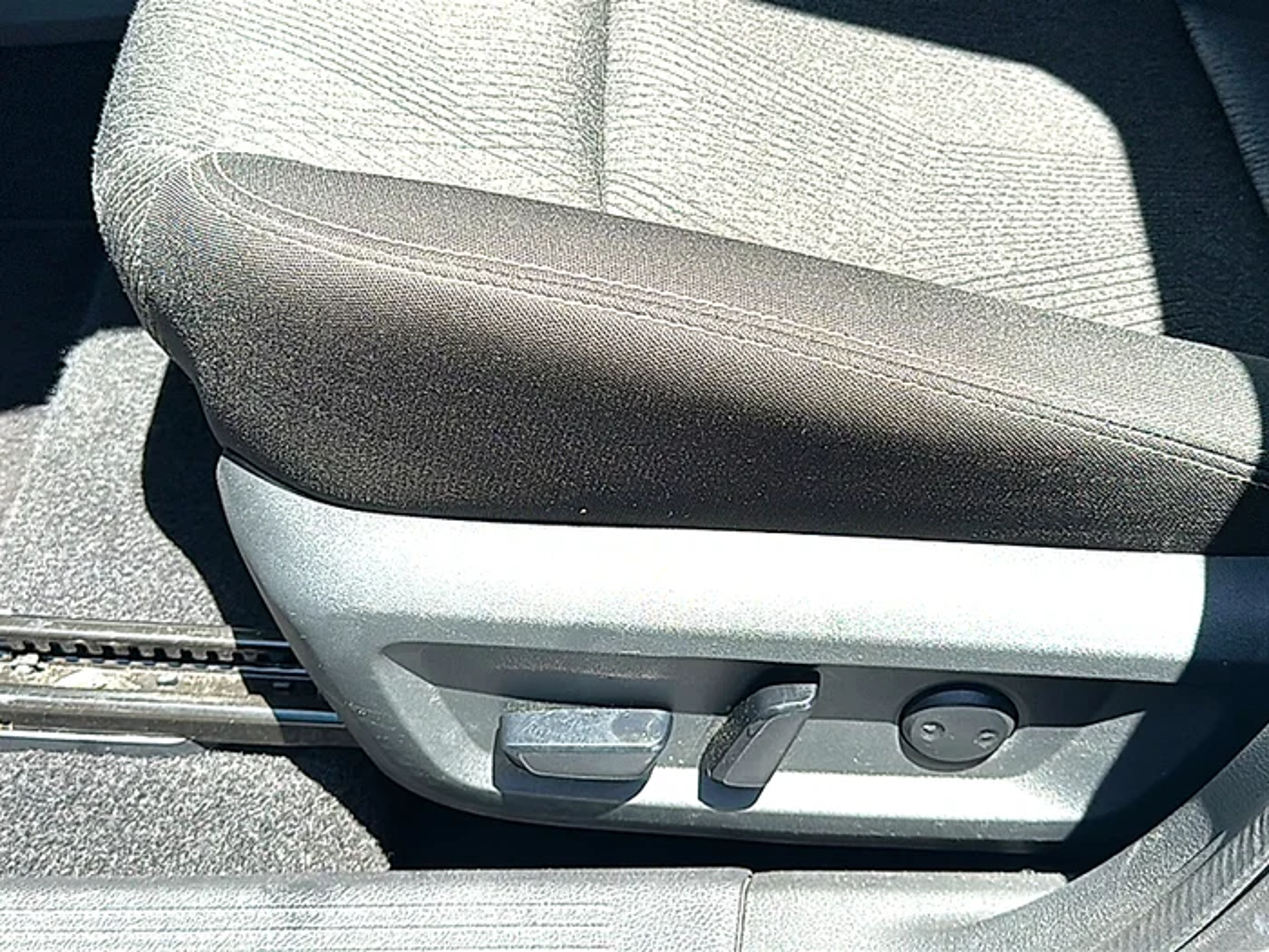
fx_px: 1356
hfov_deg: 50.1
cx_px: 634
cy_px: 476
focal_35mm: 37
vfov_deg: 38.7
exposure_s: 1/880
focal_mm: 6.86
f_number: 1.78
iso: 80
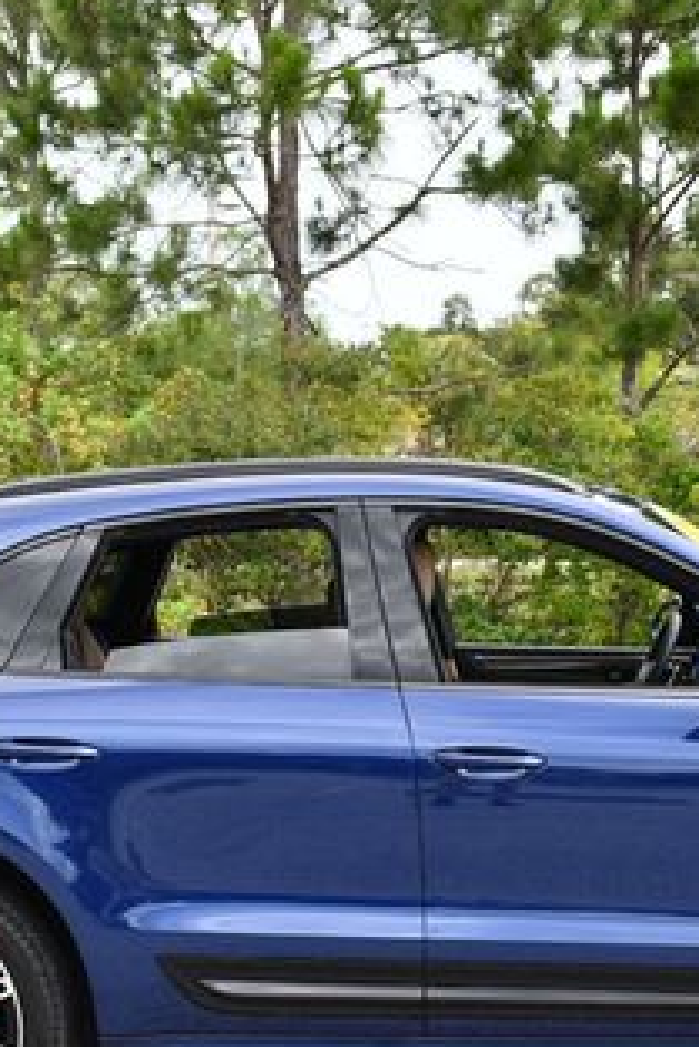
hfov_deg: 15.2
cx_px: 498
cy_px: 622
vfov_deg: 22.6
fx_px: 2618
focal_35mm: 90
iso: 200
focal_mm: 22
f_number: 5.6
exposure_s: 1/250
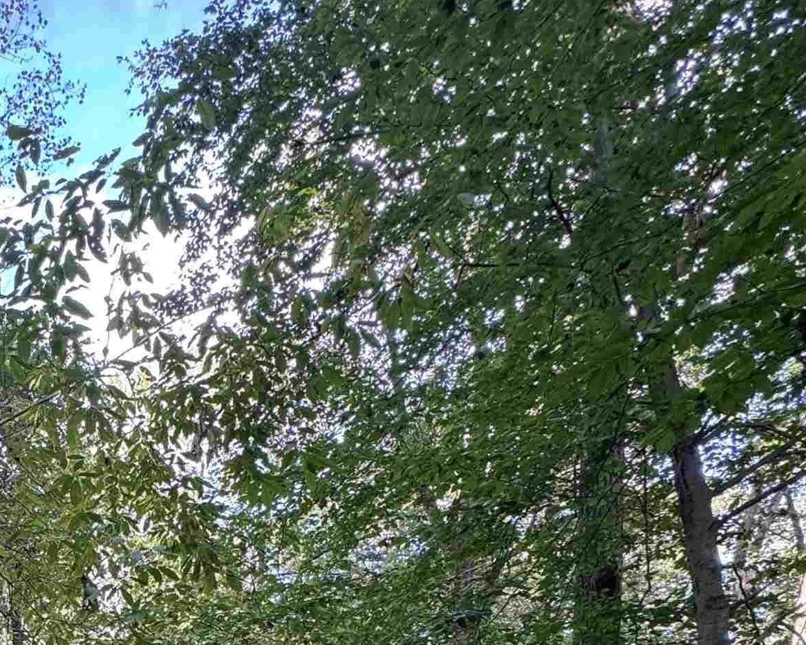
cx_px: -24
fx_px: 859
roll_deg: -0.7
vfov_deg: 33.8
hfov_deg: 42.4
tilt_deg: +7.4
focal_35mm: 36
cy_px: 764
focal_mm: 2.22
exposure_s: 1/99
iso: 125
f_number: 2.2
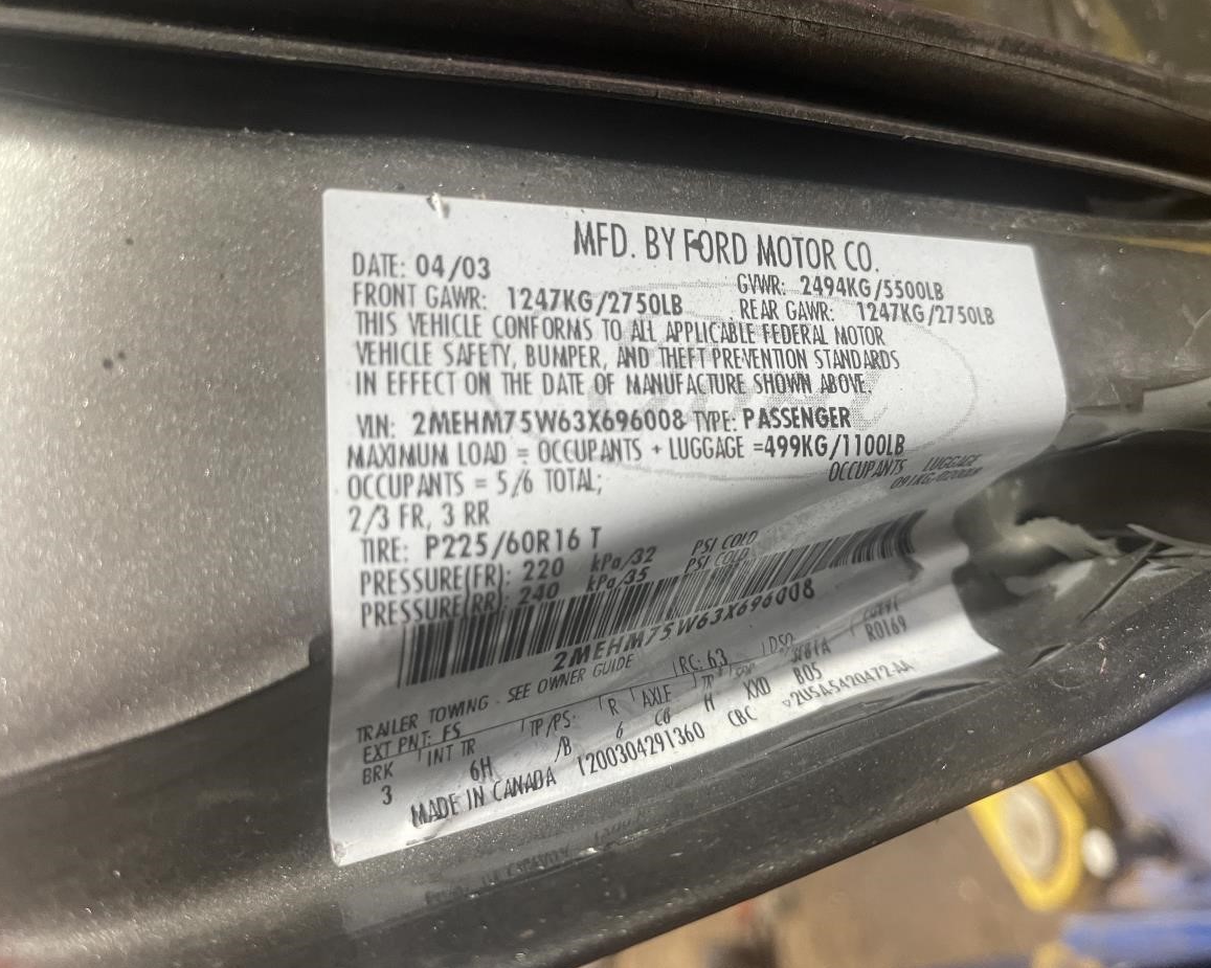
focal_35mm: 27
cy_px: 469
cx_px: 665
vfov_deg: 53.2
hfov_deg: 63.9
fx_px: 967
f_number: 1.6
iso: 320
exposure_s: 1/60
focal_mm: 5.1
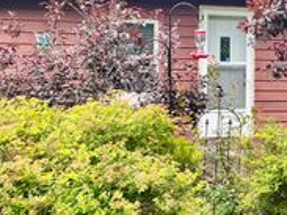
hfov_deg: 26.7
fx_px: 588
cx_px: 246
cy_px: 97
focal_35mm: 71
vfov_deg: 20.7
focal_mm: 4.2
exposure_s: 1/245
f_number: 1.6
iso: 32
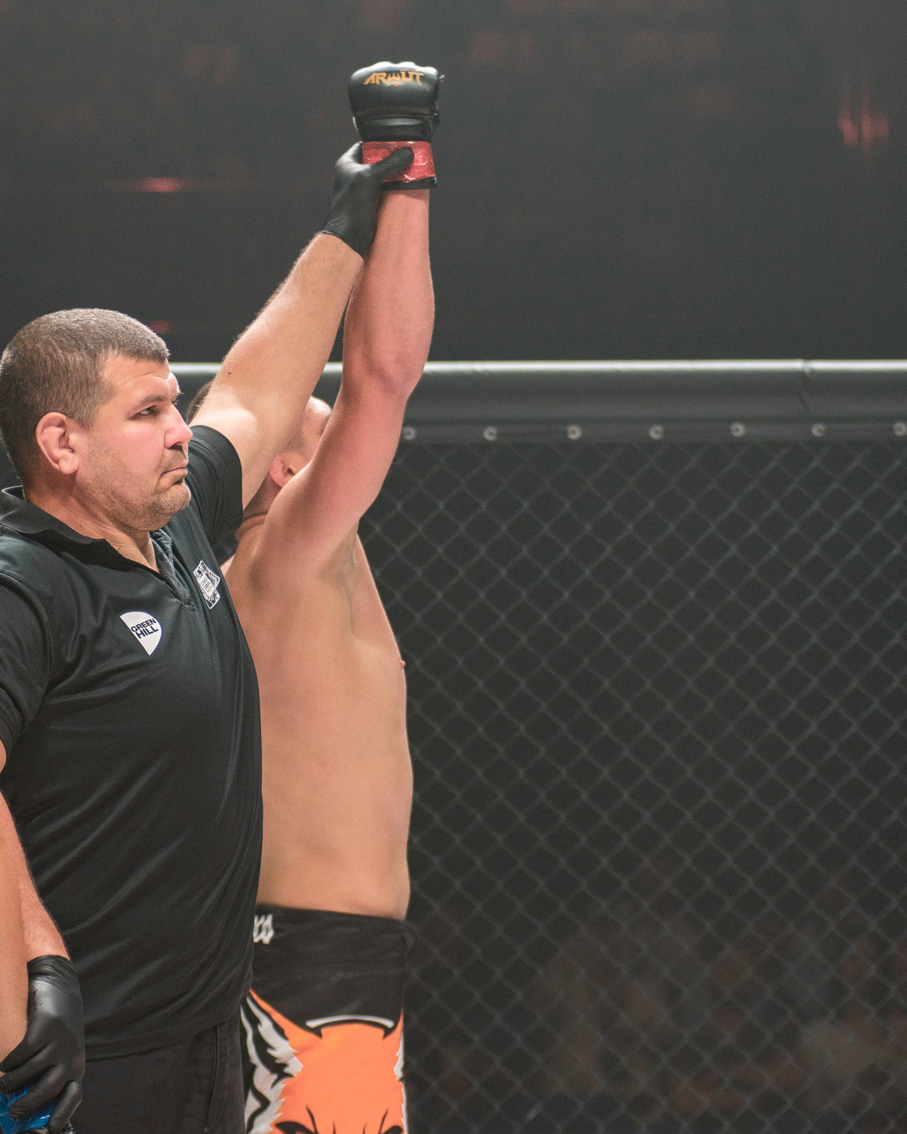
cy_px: 518
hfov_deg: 12.4
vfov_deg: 15.5
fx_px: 4161
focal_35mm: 124
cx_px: 202
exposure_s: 1/640
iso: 1600
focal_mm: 80
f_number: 4
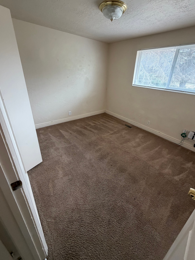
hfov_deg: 81.7
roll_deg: -3.6
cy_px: 122
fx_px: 113
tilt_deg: -23.1
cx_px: 103
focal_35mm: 15
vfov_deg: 98.1
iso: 320
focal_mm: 2.22
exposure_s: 1/120
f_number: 2.2
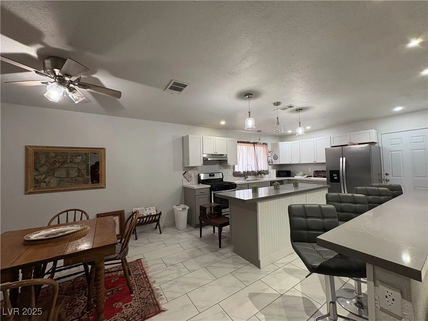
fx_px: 173
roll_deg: +1.4
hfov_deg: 102.1
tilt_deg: +3.1
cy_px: 160
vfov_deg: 85.7
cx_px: 214
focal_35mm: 14
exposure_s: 1/60
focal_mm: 2.22
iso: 160
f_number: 2.2
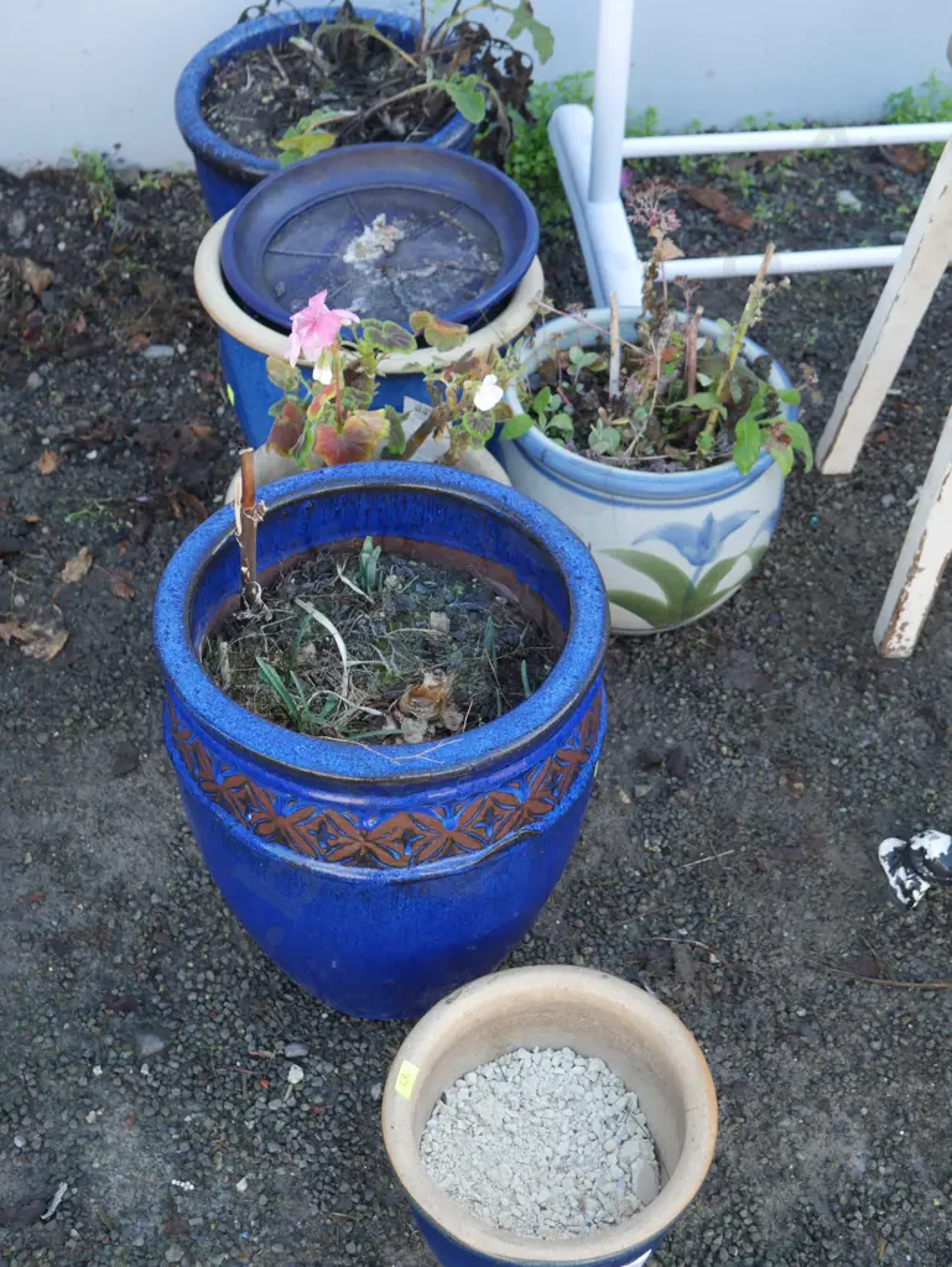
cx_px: 476
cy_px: 634
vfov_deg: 41.2
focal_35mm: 46
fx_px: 1685
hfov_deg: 31.5
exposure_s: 1/60
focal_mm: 23
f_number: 5.1
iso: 320
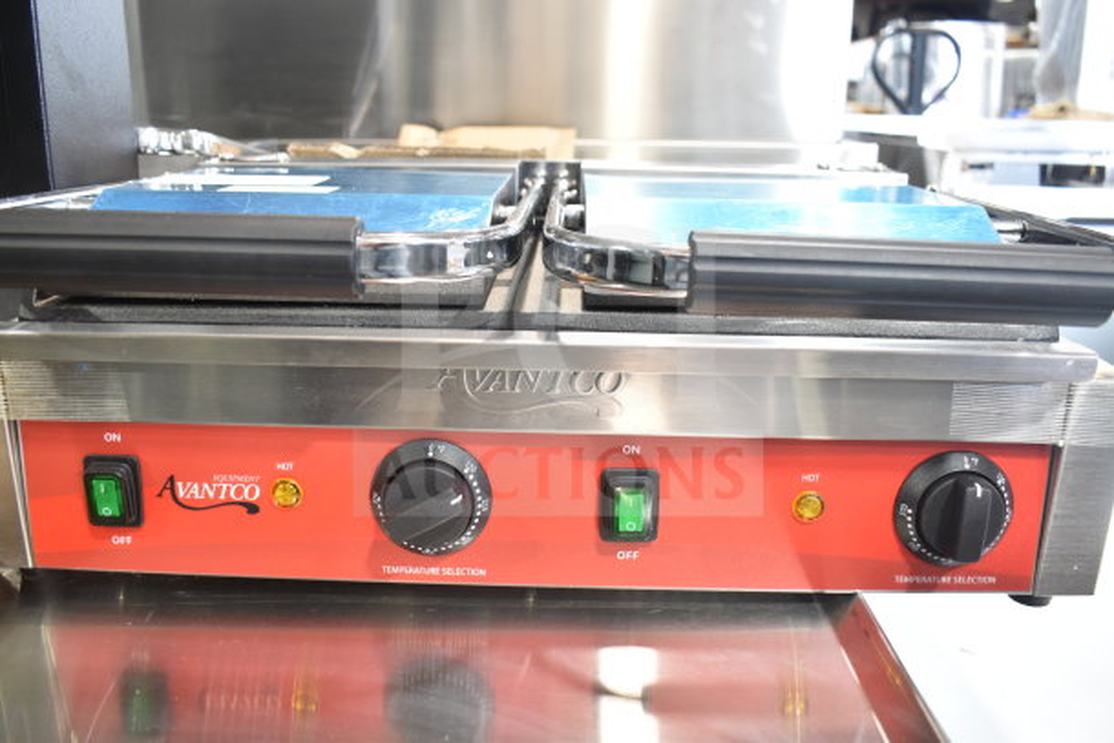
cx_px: 557
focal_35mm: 30
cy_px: 372
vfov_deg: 43.6
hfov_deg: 61.9
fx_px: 928
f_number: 3.8
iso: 560
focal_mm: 20
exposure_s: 1/30
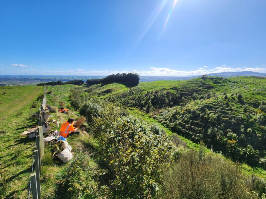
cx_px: 133
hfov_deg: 106.2
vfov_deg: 89.9
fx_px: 100
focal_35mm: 13
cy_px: 100
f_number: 2.2
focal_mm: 2.2
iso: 50
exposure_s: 1/2365
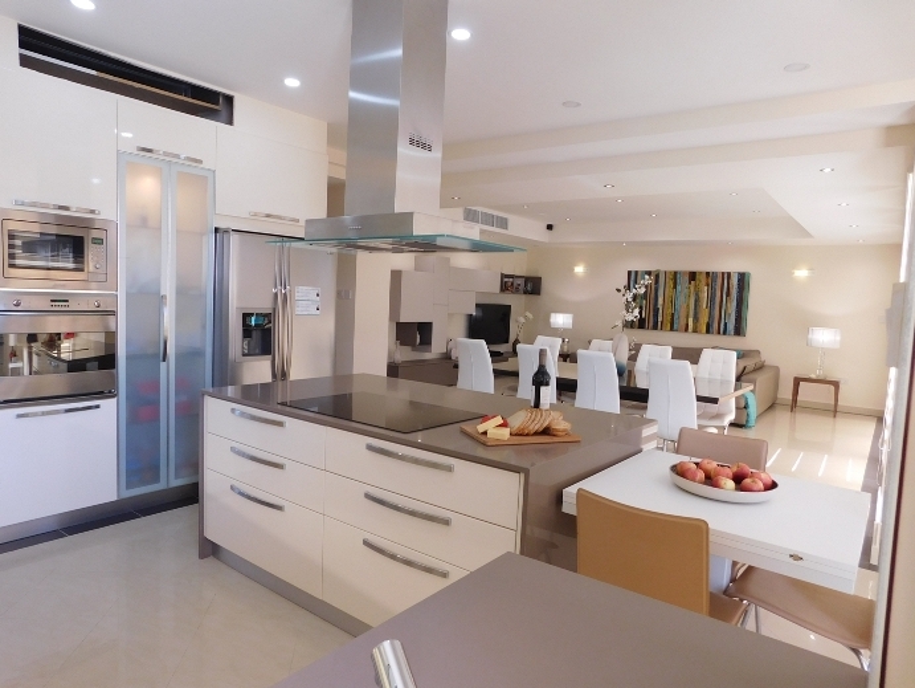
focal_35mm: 23
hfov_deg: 73.9
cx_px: 458
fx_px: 608
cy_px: 344
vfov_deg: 58.9
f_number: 3
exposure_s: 1/40
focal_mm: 4
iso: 125
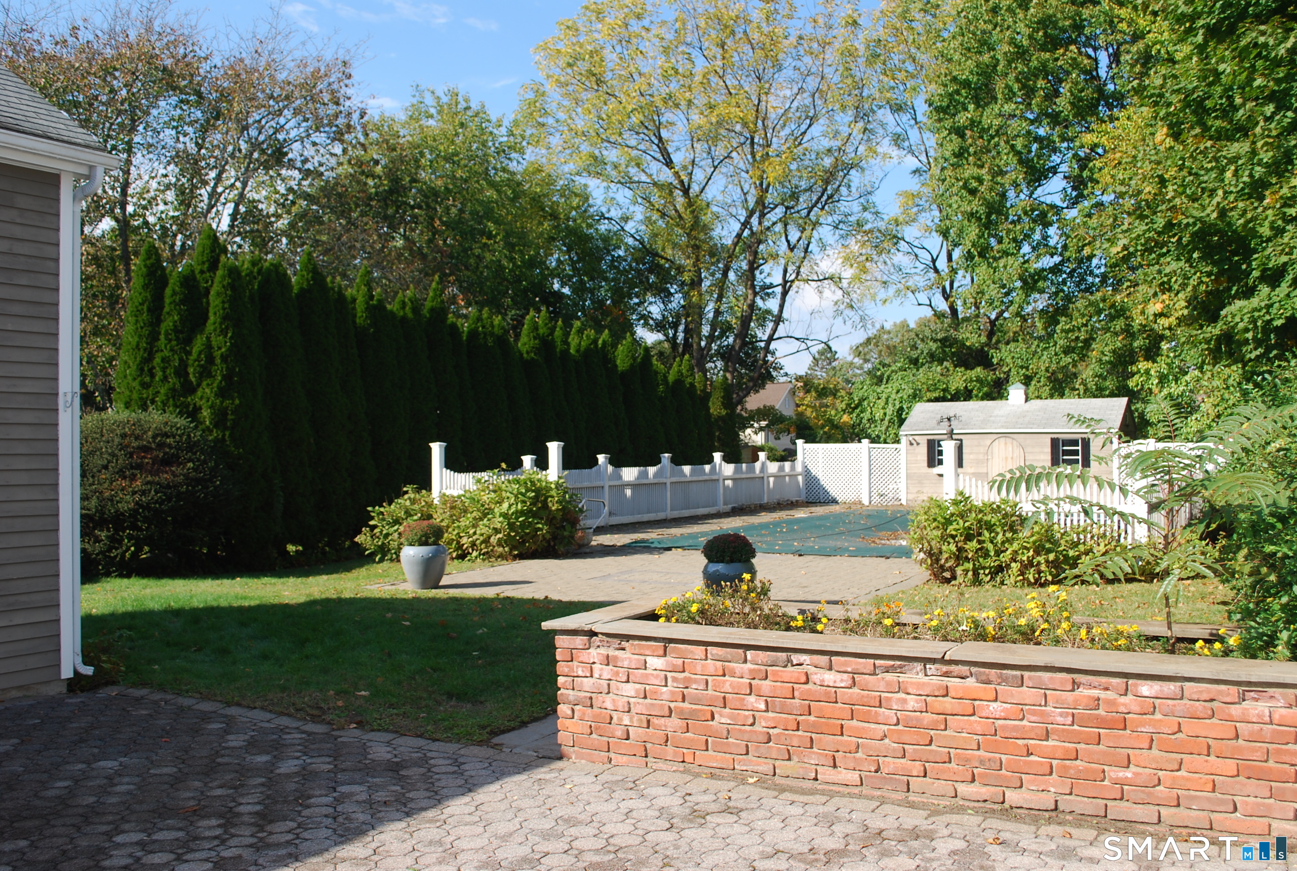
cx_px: 648
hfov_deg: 57.1
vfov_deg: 40.1
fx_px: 1191
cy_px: 436
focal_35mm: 33
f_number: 6.3
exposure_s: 1/200
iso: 100
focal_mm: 22
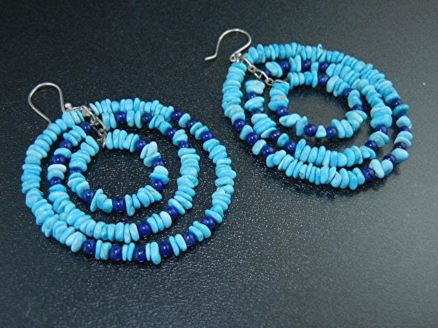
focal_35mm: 45
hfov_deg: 42.1
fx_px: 569
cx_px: 219
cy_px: 164
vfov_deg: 32.2
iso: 565
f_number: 7.6
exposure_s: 1/30
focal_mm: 8.1
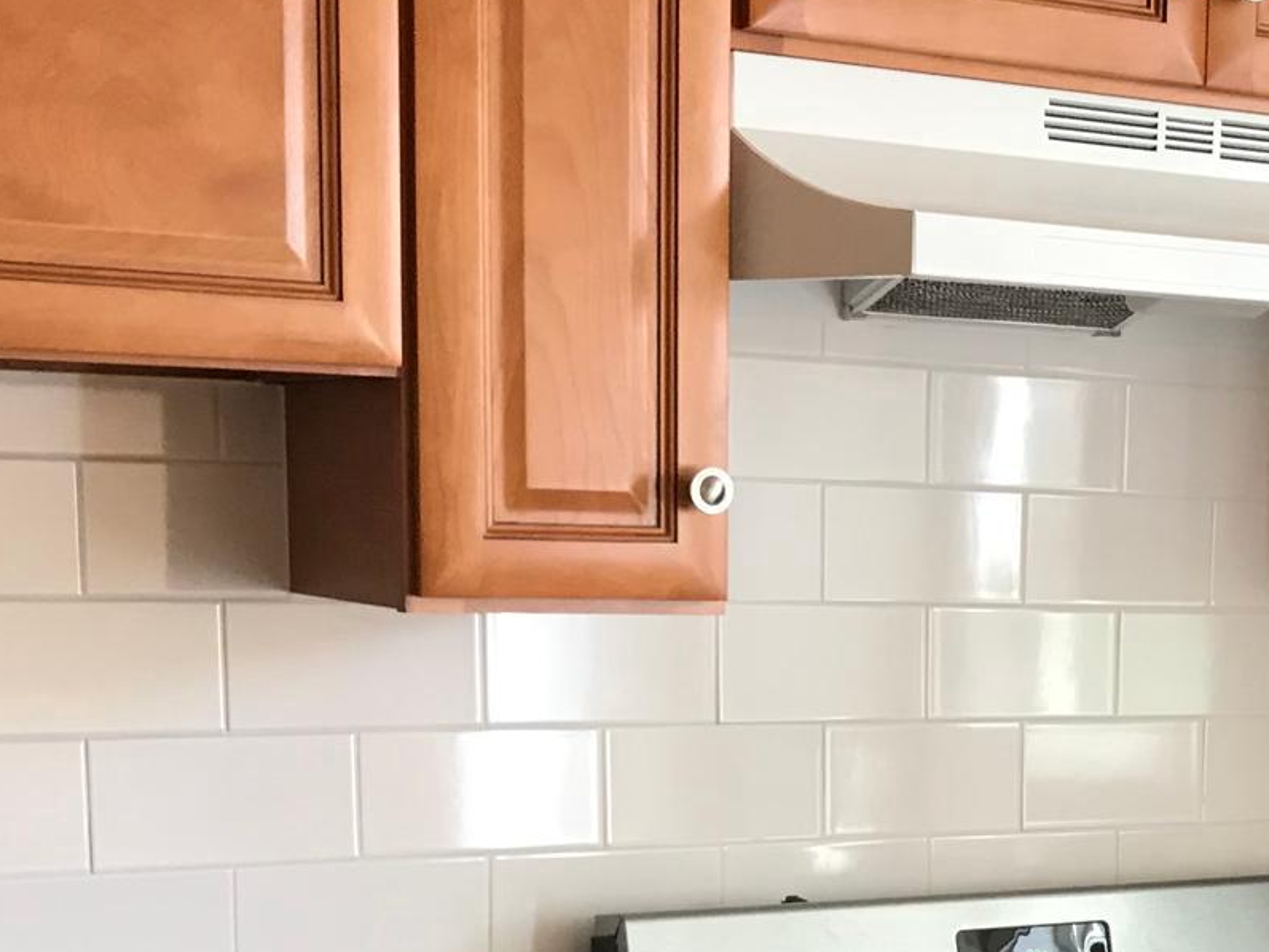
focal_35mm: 72
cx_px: 1100
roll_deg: -1.9
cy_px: 1000
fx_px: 2639
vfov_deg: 19.7
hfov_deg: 26.3
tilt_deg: -8.7
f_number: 1.8
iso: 40
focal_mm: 3.99
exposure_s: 1/30
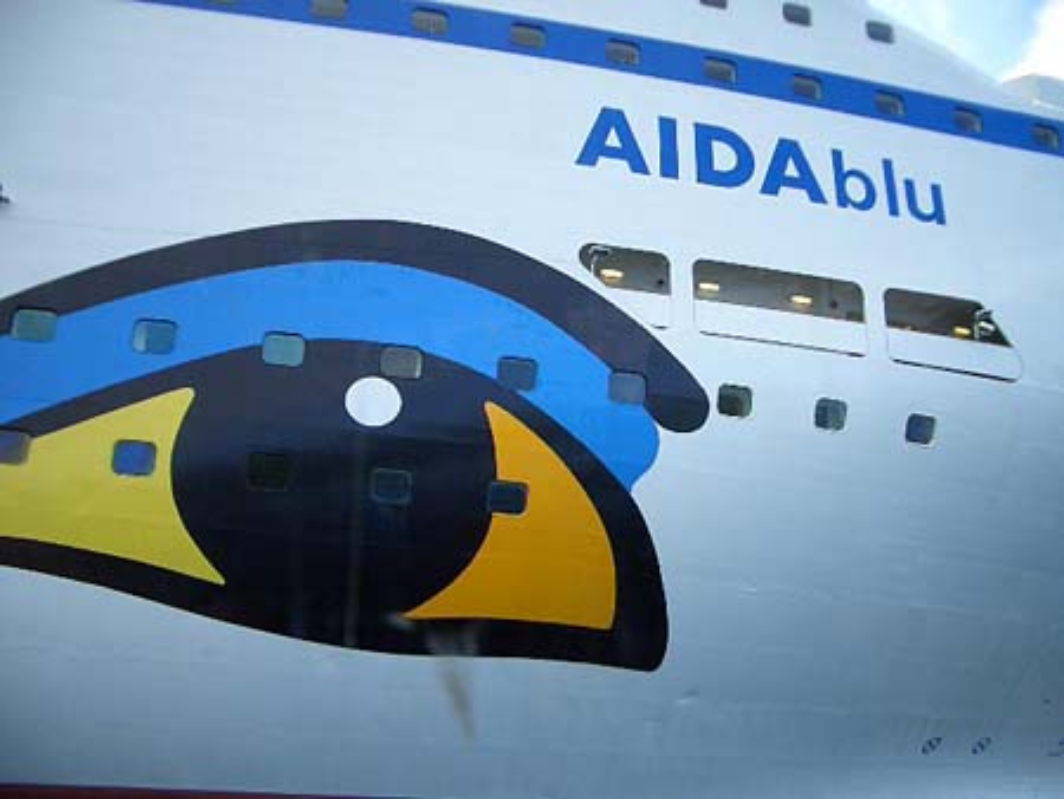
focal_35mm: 35
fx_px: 1076
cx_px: 532
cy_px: 400
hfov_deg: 52.6
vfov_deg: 40.7
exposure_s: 1/160
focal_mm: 5.8
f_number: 2.6
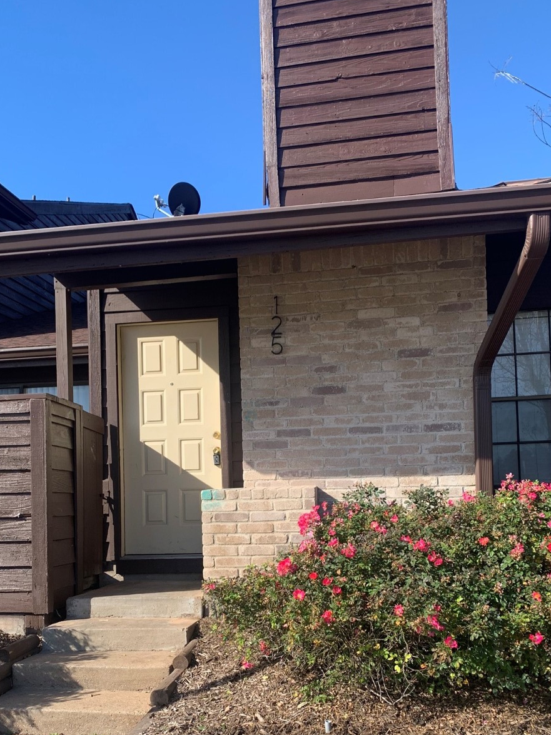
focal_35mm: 34
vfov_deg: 53.3
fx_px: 722
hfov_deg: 41.8
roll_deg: +0.0
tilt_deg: +3.0
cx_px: 257
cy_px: 463
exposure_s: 1/928
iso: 25
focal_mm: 4.25
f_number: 1.8
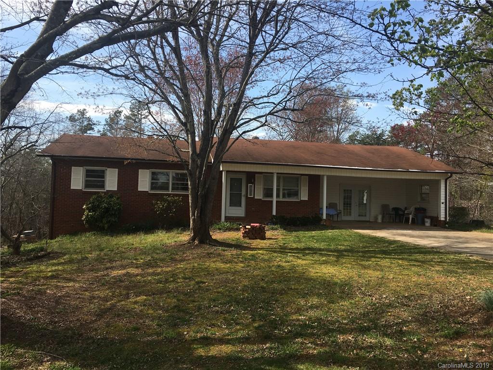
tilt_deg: +0.5
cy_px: 185
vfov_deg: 48.2
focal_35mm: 29
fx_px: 413
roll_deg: -2.1
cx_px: 246
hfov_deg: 61.7
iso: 25
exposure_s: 1/927
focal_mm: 4.15
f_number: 2.2
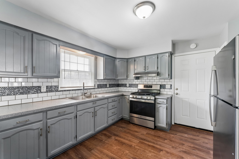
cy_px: 80
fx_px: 98
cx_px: 120
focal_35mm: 15
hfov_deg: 101.1
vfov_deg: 78.1
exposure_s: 1/4
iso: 400
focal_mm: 14.8
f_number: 13
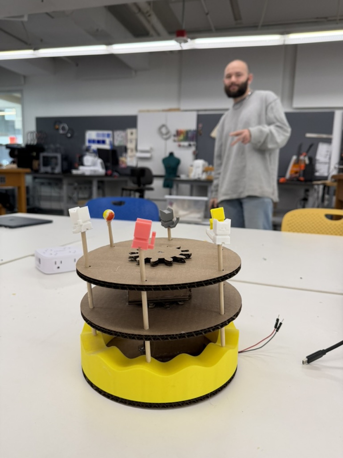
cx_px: 172
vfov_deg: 71.6
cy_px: 229
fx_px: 317
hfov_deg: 56.8
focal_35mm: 24
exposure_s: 1/182
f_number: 1.78
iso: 200
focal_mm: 6.76
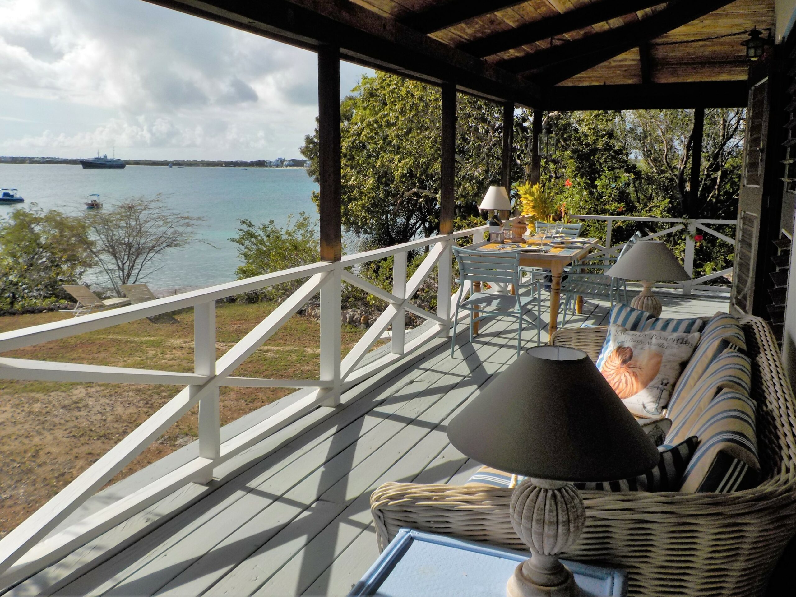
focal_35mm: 30
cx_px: 398
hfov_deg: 60.0
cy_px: 298
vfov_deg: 46.8
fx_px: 690
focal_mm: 4.1
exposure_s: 1/1250
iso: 125
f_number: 3.3
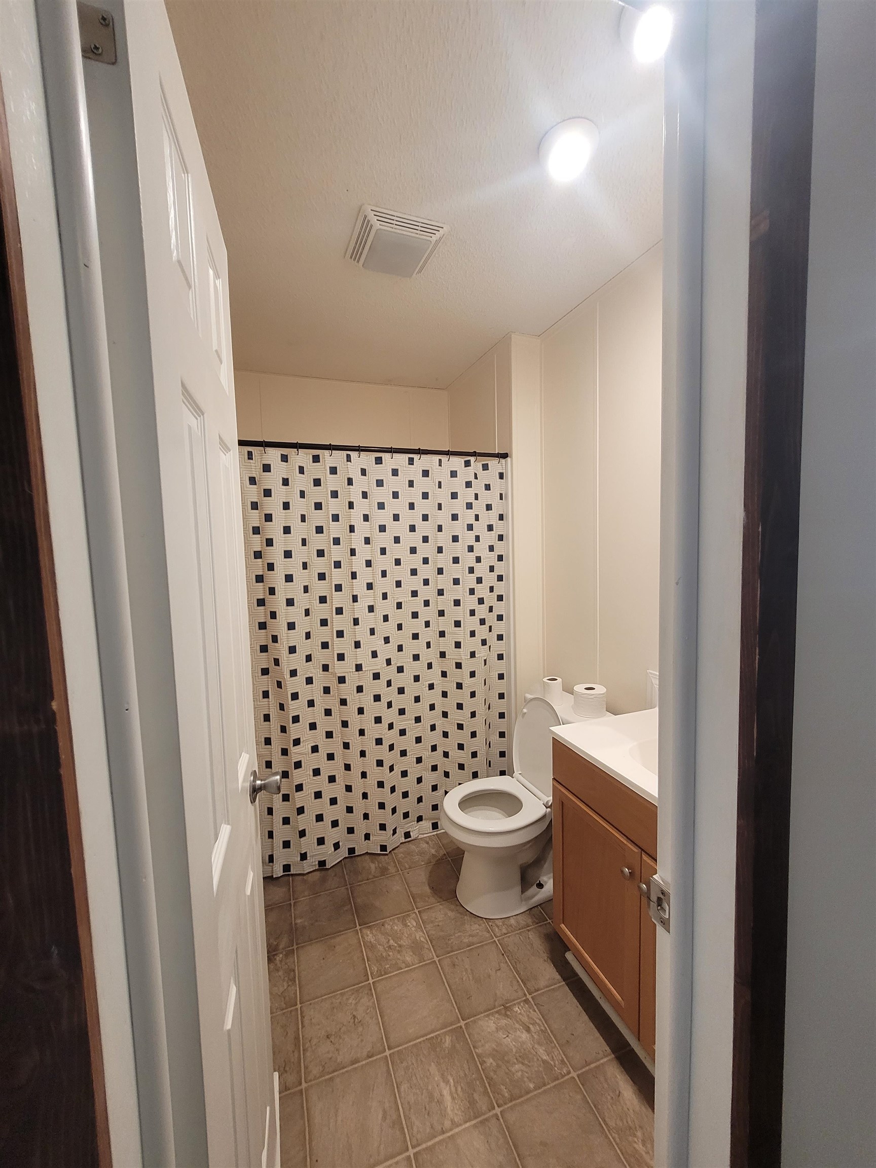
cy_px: 584
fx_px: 439
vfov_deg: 106.2
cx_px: 438
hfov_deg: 89.9
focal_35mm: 13
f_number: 2.2
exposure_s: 1/60
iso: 160
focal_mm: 1.74
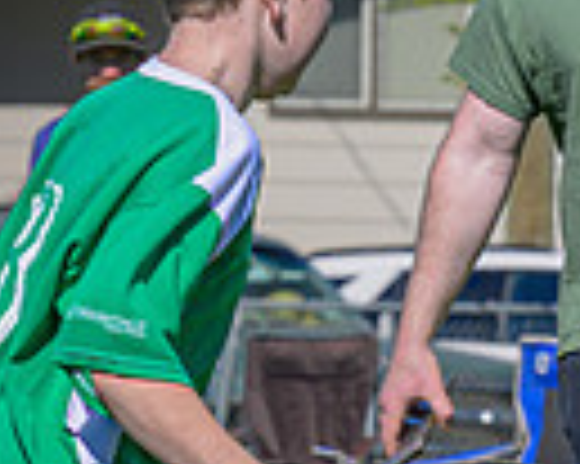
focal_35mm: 781
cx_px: 1190
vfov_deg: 2.0
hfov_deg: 2.5
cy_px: 69
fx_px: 13396
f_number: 7.1
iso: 160
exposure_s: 1/500
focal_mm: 120
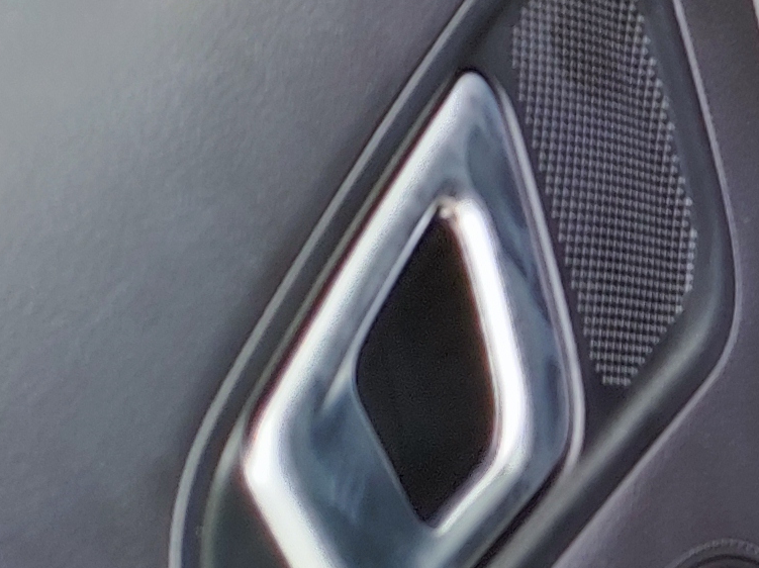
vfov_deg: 14.0
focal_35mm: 105
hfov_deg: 11.1
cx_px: 2323
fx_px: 2300
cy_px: 436
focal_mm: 4.74
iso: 196
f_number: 1.79
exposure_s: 1/50
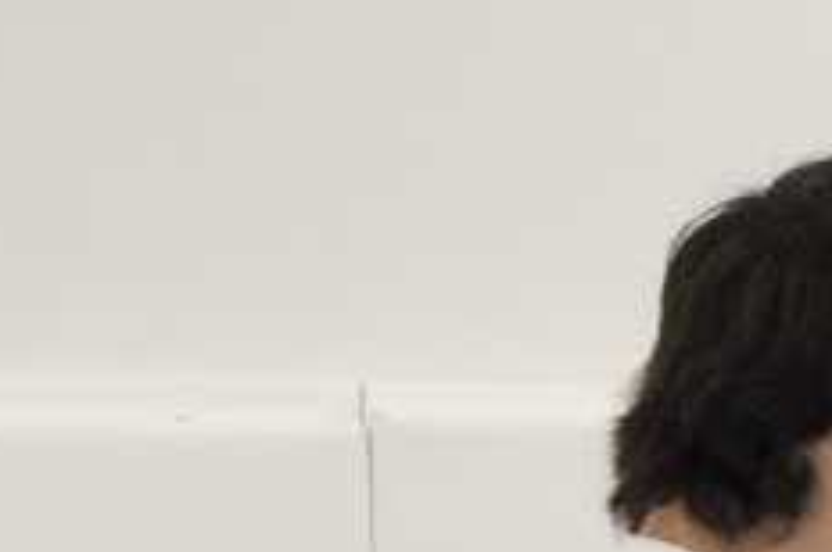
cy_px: 2090
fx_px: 18832
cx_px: 2457
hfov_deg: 2.5
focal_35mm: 816
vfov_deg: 1.7
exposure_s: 1/60
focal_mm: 70
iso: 1600
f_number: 9
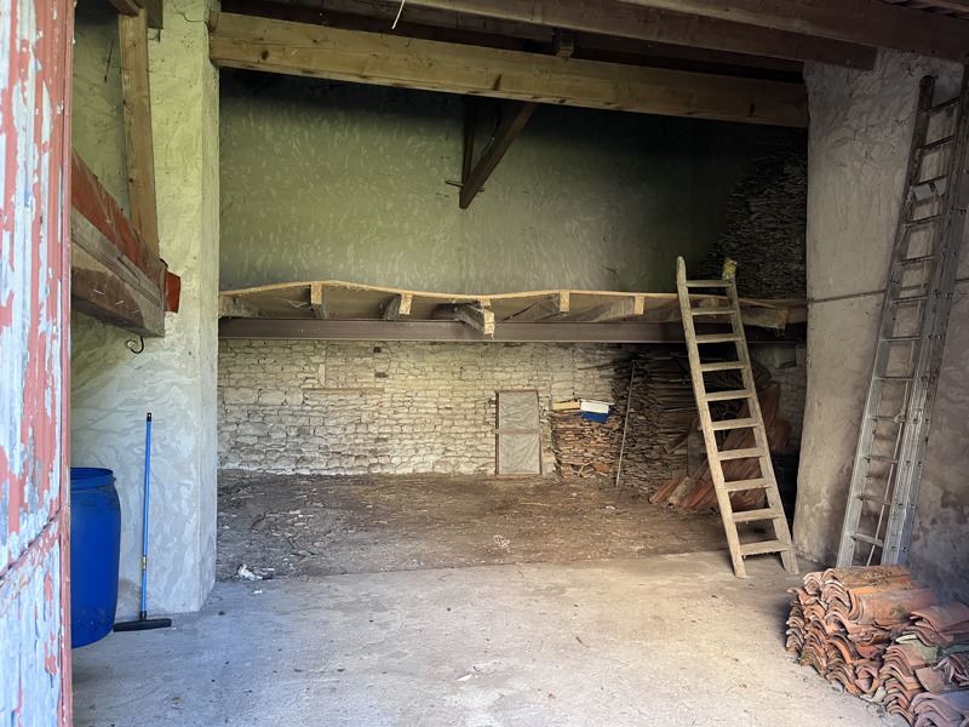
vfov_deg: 53.1
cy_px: 364
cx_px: 484
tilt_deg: +0.9
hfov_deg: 67.3
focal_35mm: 26
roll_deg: +0.8
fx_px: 728
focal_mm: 5.1
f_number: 1.6
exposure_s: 1/60
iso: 250
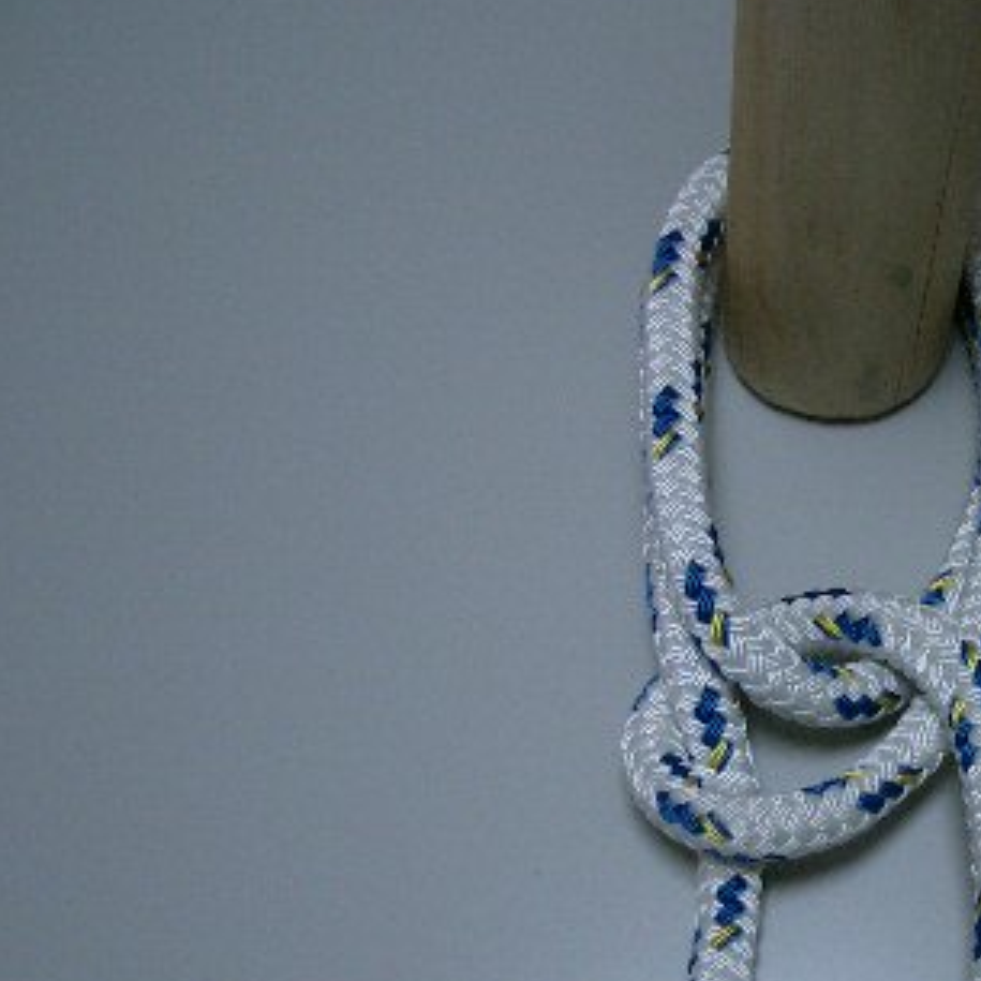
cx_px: 807
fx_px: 2084
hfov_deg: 25.9
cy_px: 720
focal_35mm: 65
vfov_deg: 26.2
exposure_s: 1/80
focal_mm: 5.8
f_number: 2.6
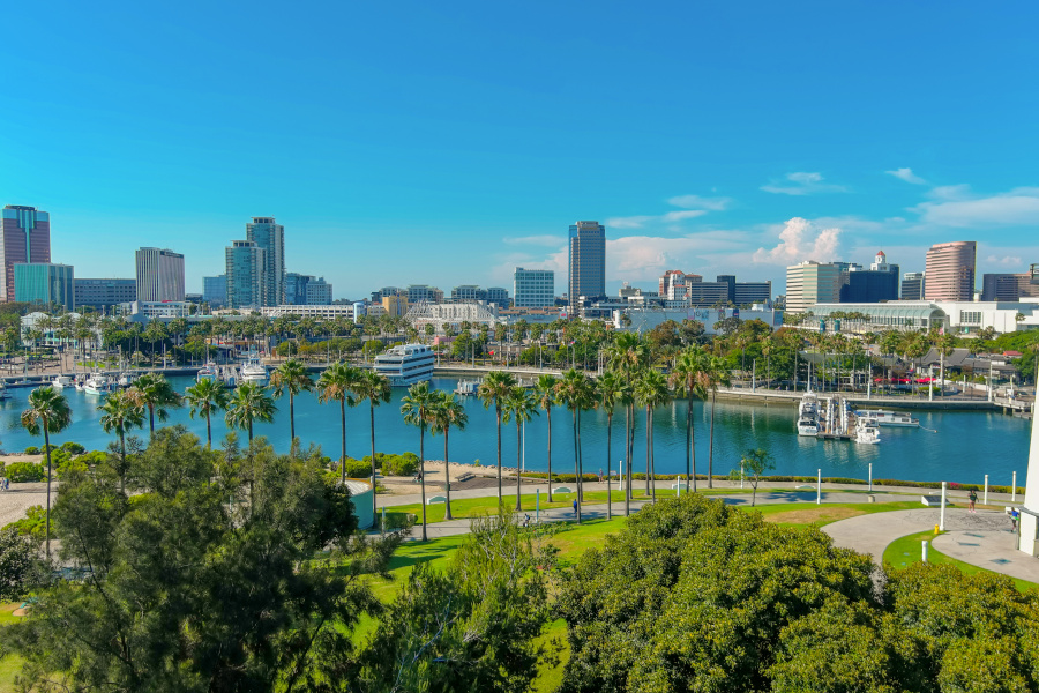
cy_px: 346
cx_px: 520
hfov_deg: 63.7
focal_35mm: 29
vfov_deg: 45.0
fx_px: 837
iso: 100
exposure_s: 1/1000
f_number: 2.8
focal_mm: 10.6
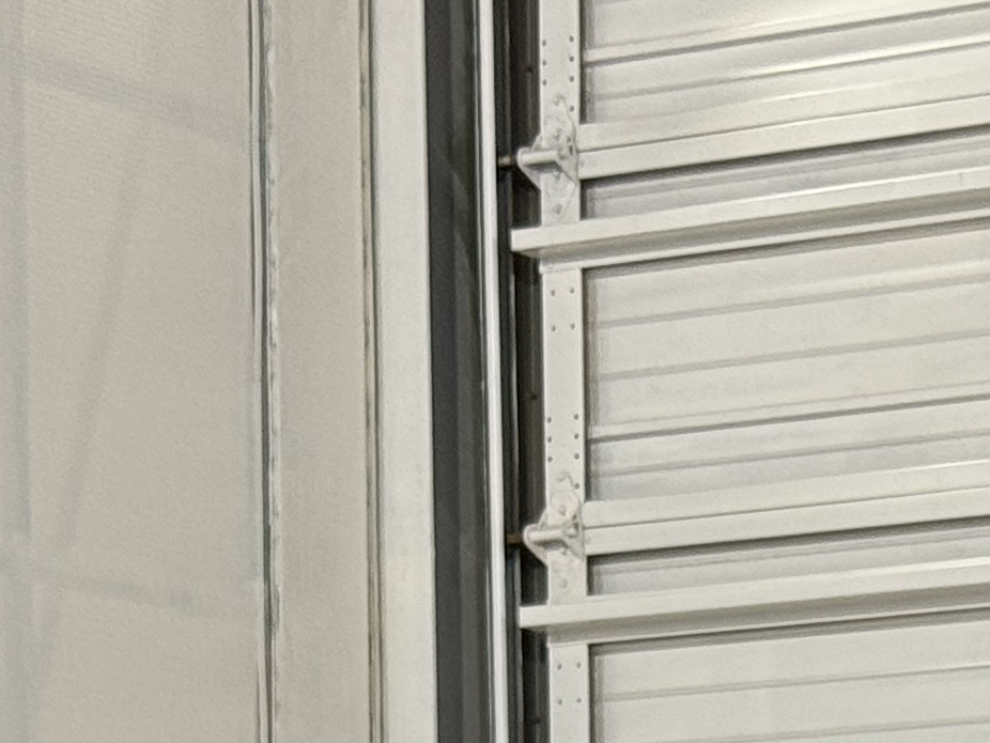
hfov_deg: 9.4
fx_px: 5979
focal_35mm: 209
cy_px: 1557
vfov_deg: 6.8
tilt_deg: -0.1
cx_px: 1065
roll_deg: +0.3
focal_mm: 6.76
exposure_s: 1/60
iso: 125
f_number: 1.78
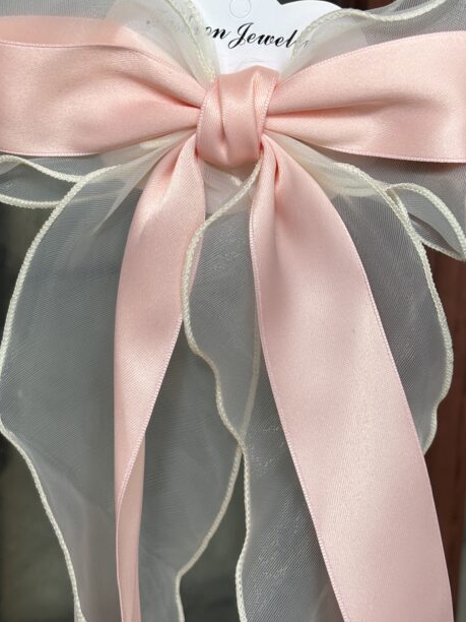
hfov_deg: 21.6
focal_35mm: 68
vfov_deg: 28.5
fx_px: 1221
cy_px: 286
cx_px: 216
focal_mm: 5.96
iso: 50
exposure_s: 1/97
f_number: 1.6
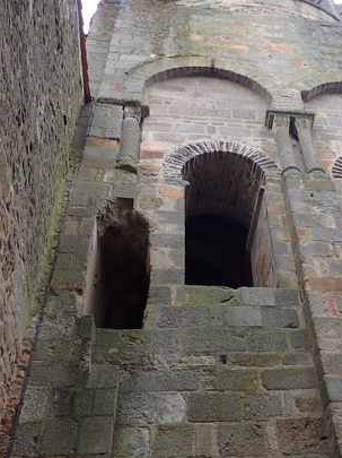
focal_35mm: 44
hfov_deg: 32.3
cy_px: 209
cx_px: 248
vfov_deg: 42.9
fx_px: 581
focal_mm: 5.5
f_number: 2.3
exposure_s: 1/640
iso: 200
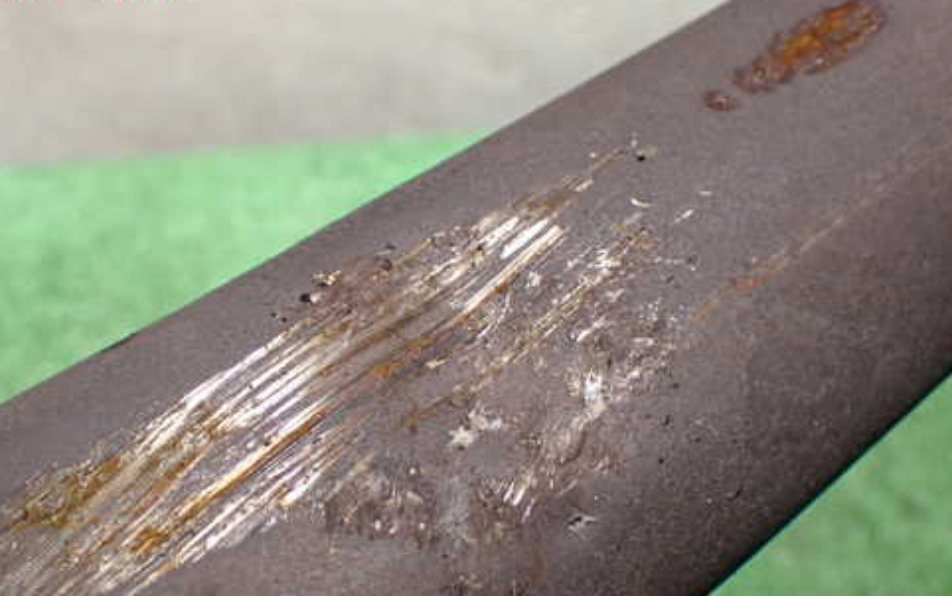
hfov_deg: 35.1
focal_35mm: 58
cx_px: 429
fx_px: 1506
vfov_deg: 22.3
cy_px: 399
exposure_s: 1/160
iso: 250
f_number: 2.9
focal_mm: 7.84
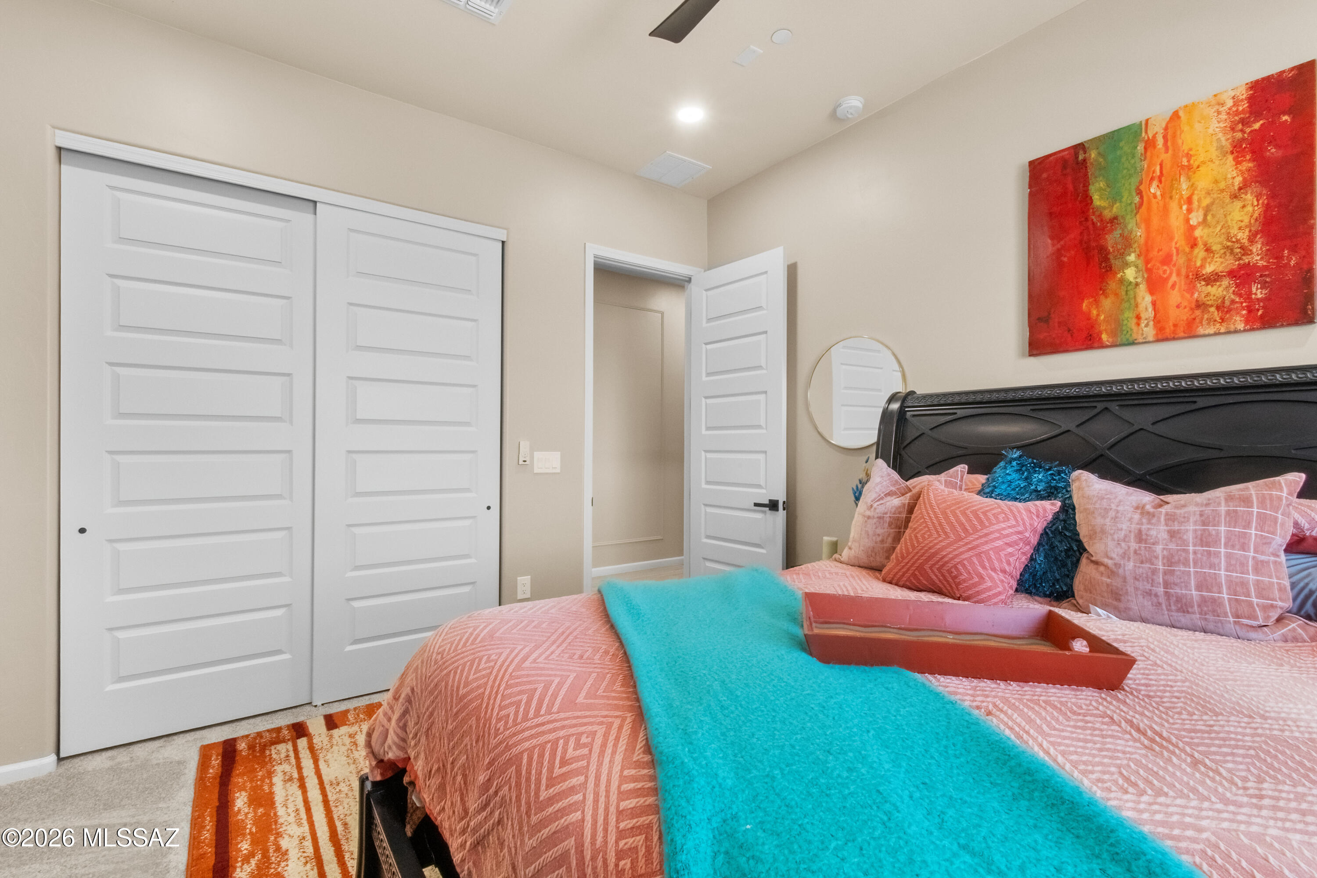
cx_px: 658
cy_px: 439
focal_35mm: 15
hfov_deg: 100.4
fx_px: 549
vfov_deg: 77.3
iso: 1600
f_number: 22
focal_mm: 10
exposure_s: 1/4
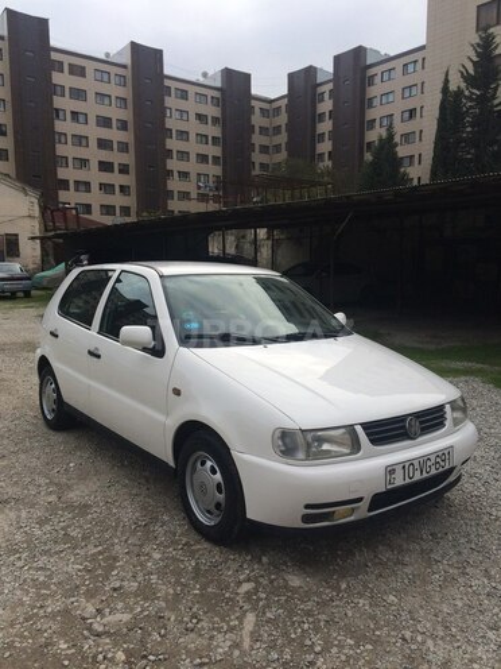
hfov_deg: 48.2
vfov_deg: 61.7
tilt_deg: -8.5
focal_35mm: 29
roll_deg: +1.0
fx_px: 560
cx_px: 250
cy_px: 334
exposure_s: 1/1282
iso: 32
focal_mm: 4.15
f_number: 2.2
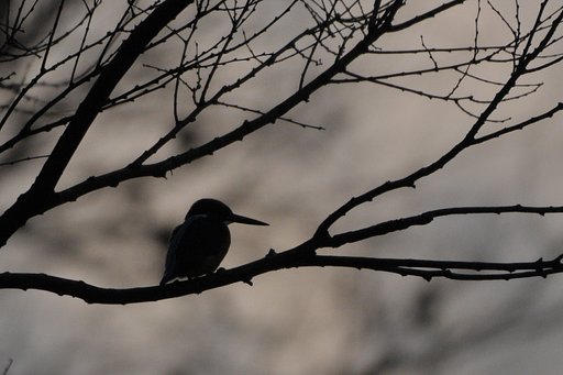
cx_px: 282
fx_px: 11725
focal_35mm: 750
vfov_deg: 1.8
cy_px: 188
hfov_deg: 2.8
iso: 640
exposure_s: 1/5000
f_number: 6.3
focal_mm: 500
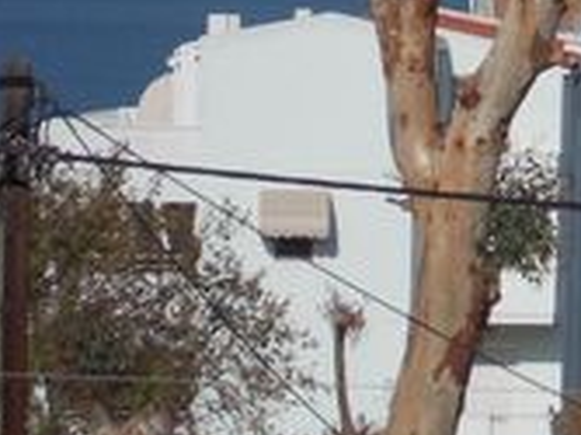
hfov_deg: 4.5
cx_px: 1092
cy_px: -355
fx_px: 7279
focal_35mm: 434
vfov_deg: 3.4
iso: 80
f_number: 15.5
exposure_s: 1/125
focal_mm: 20.1
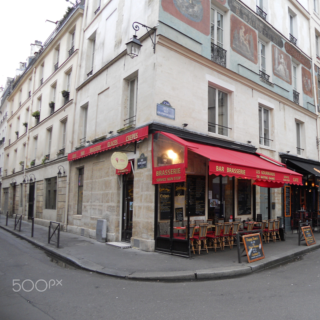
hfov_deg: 50.3
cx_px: 210
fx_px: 335
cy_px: 160
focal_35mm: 32
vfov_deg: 51.1
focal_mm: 4.9
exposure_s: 1/40
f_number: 3.2
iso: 80
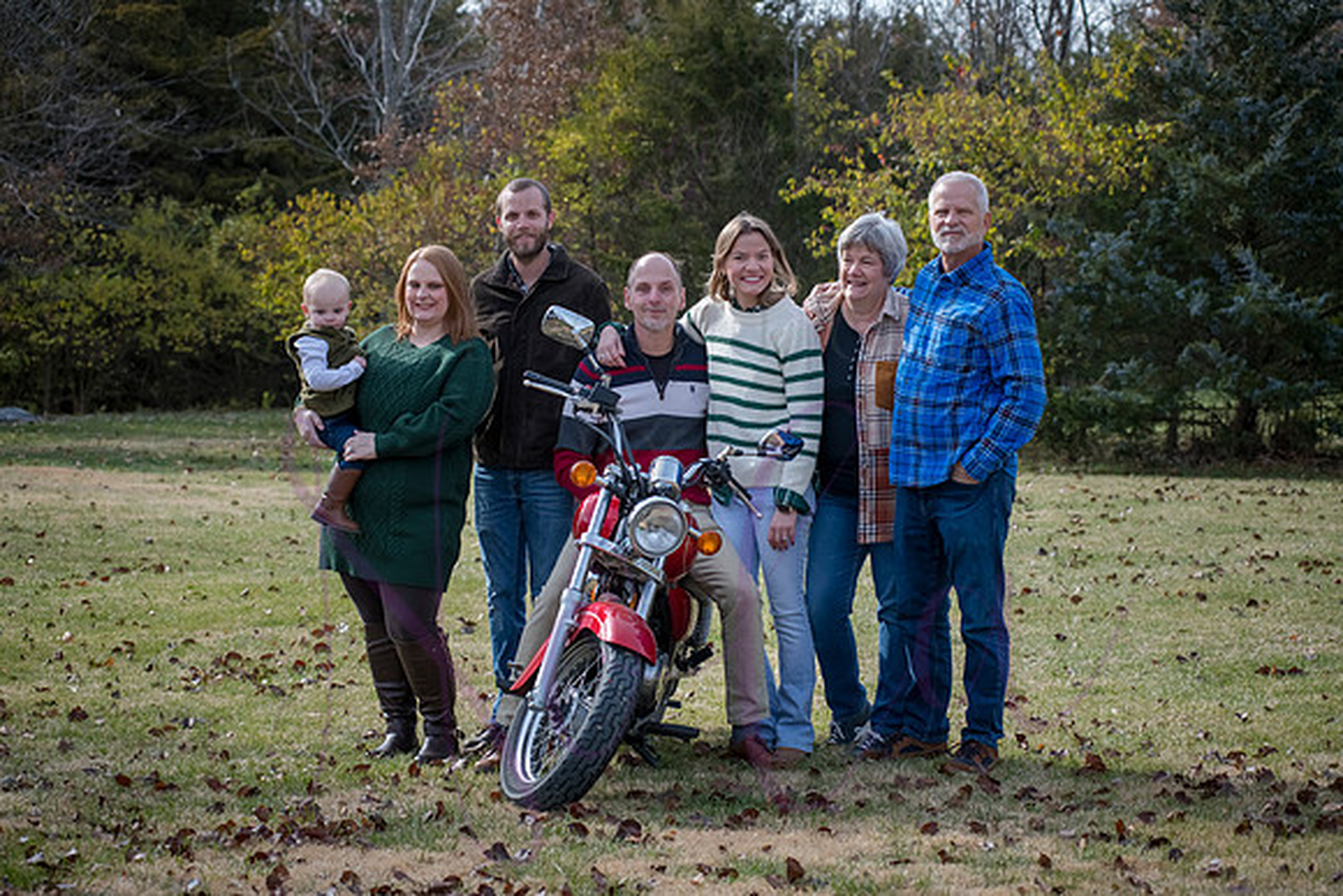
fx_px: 2985
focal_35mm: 80
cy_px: 448
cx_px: 672
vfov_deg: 17.1
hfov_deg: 25.4
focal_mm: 80
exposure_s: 1/1000
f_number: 5.6
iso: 400
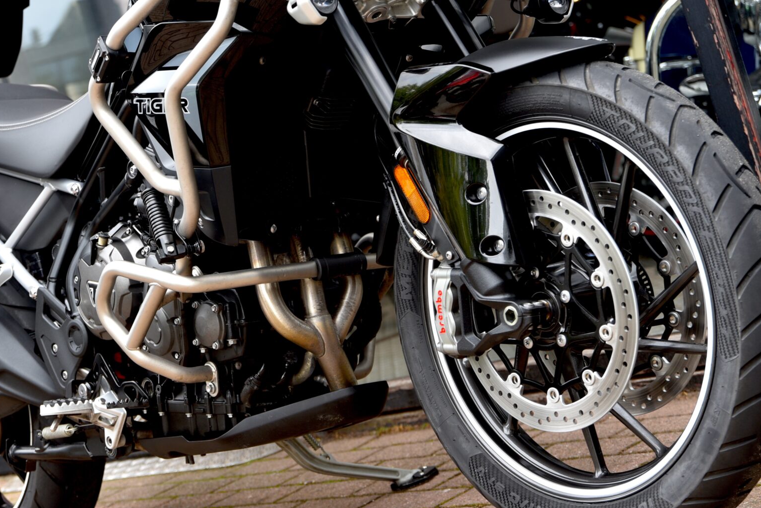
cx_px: 210
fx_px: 1839
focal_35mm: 87
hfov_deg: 23.2
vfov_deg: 15.6
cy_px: 115
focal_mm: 52
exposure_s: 1/60
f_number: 4
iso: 100
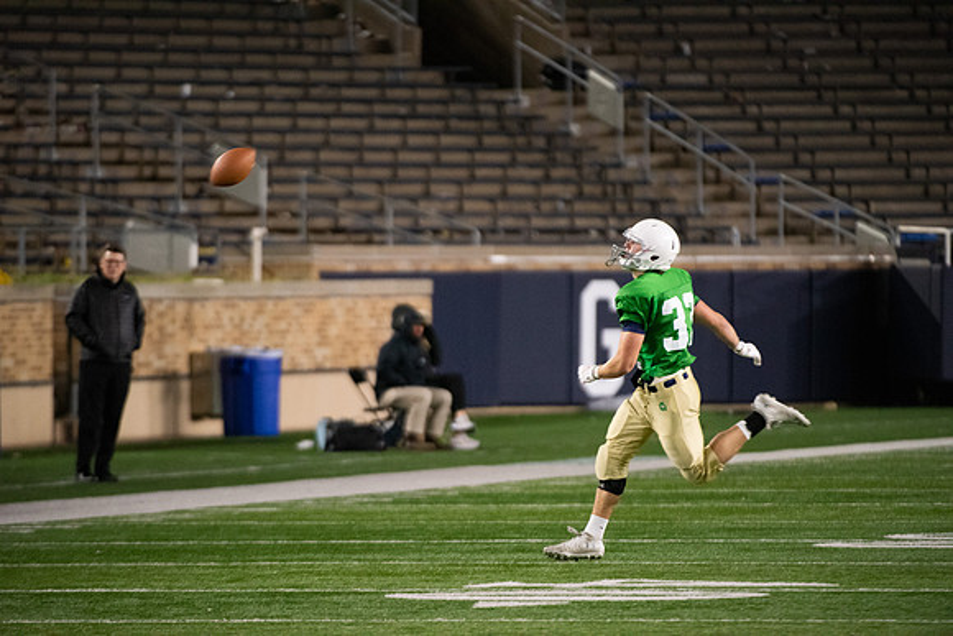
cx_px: 476
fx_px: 10591
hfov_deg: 5.2
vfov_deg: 3.4
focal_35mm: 400
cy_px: 318
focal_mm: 400
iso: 6400
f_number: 4.5
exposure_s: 1/500
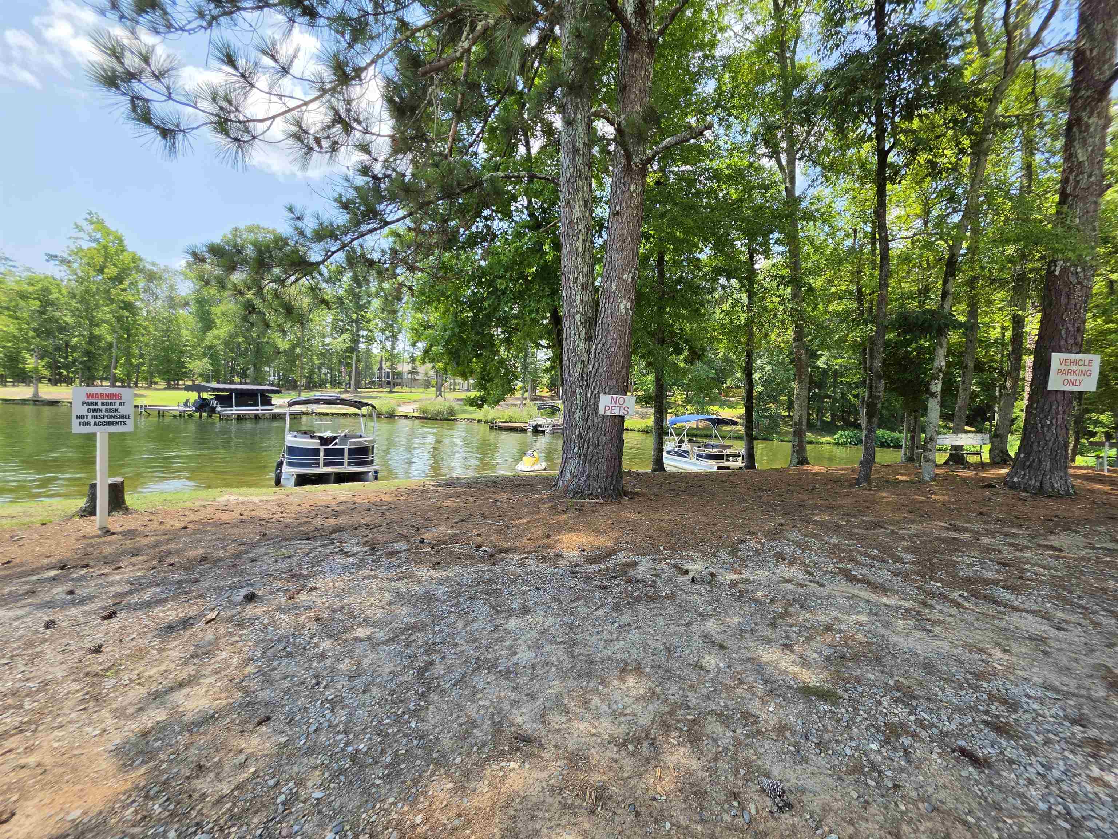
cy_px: 420
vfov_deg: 89.9
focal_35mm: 13
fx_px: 420
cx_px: 559
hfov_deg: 106.2
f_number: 1.9
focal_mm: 2.2
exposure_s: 1/1099
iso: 32
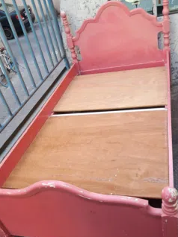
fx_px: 233
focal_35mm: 34
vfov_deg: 53.8
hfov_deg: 41.7
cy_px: 135
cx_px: 82
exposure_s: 1/50
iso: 50
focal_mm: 4
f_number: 1.8
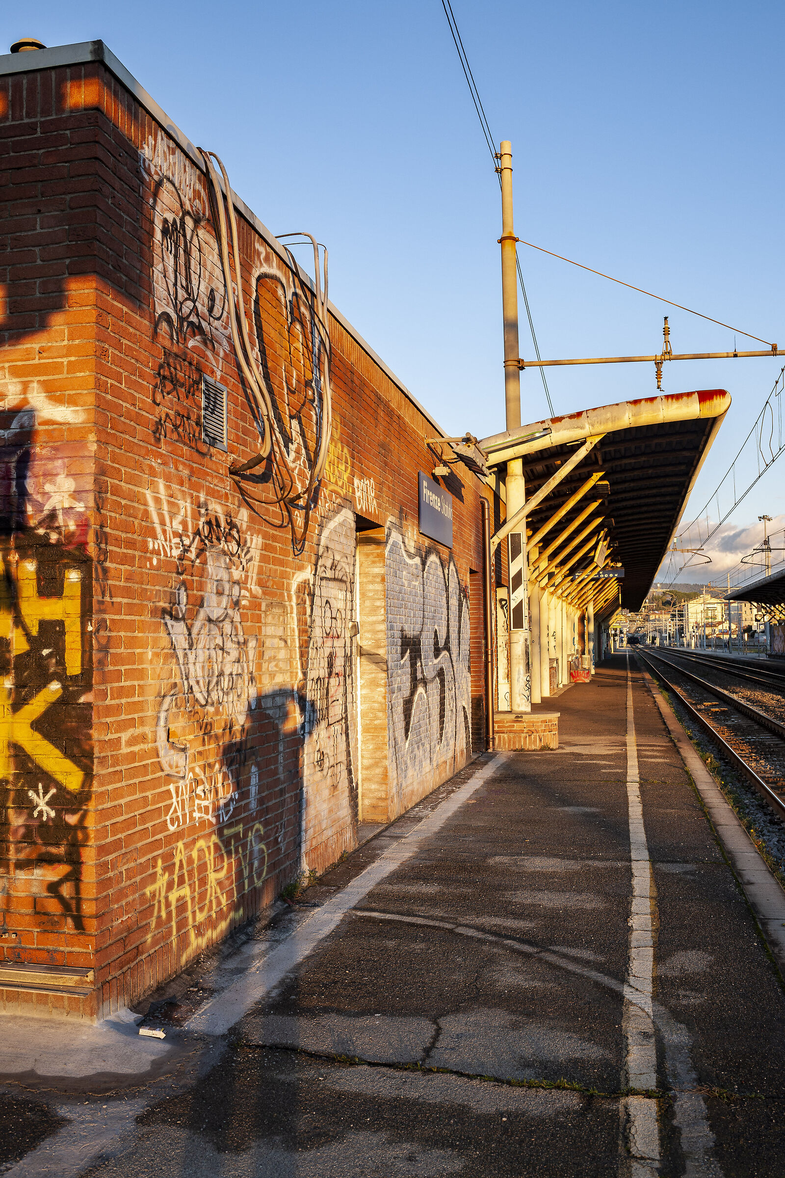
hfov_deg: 37.9
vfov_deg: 54.4
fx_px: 1145
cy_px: 589
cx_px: 392
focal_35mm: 35
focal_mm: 35
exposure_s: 1/100
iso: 400
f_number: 8
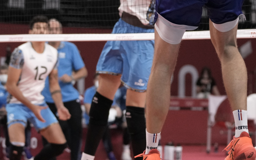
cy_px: -32
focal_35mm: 217
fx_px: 1514
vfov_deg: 6.0
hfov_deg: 9.7
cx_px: 73
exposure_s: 1/2500
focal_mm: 70
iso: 2500
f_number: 2.8
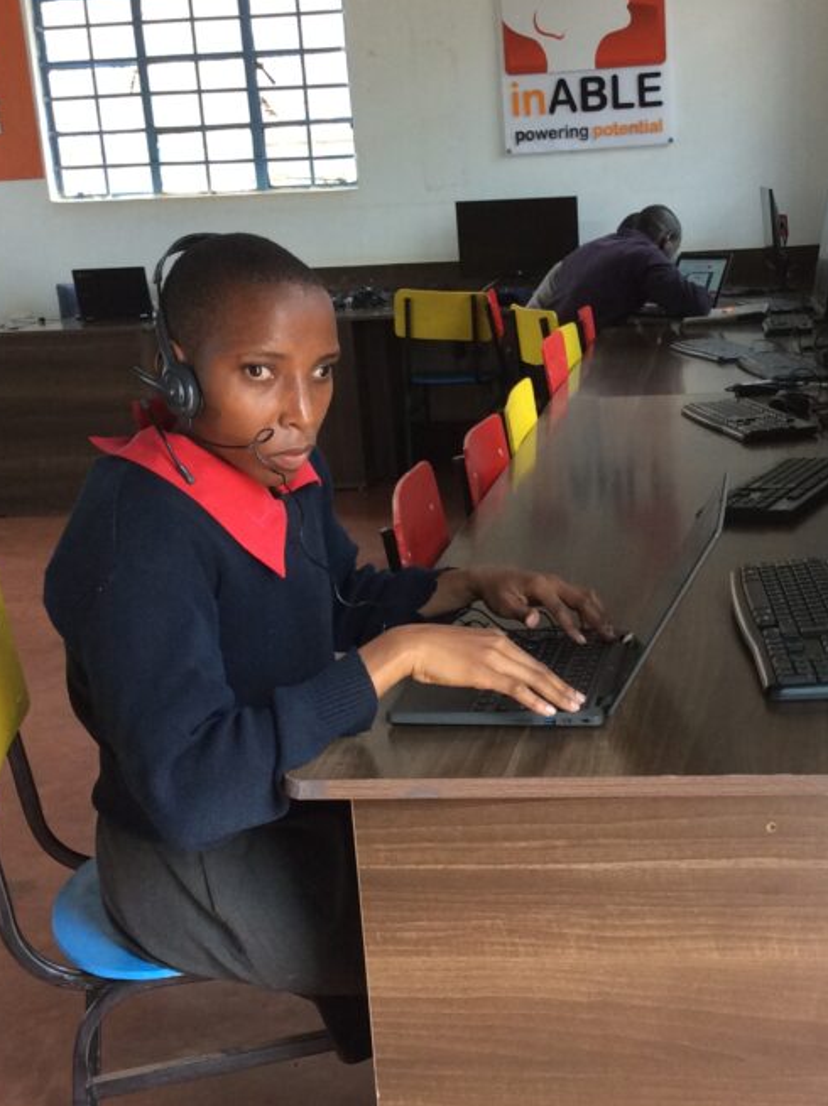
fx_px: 1597
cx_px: 543
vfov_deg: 38.1
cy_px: 635
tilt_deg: -16.4
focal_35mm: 50
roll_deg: +3.1
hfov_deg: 28.9
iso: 64
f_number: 2.4
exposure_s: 1/25
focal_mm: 3.3
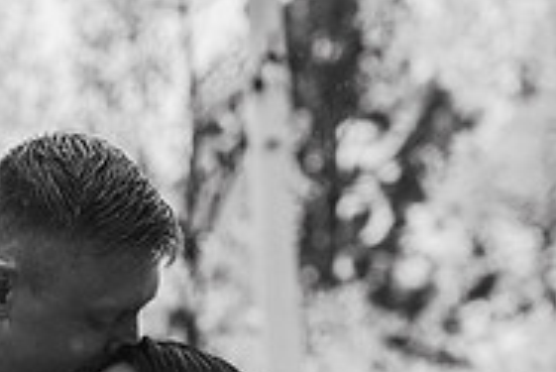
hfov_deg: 13.0
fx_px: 2396
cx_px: -54
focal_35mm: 155
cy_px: 539
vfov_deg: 8.7
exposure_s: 1/640
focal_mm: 50
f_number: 2.5
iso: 1250
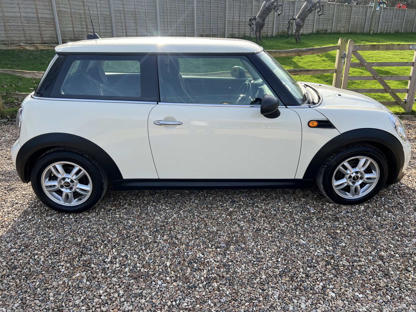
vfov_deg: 53.1
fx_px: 312
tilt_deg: -21.3
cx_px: 208
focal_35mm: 26
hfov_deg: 67.3
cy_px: 156
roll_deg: +0.2
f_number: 1.5
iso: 50
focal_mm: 5.7
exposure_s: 1/965
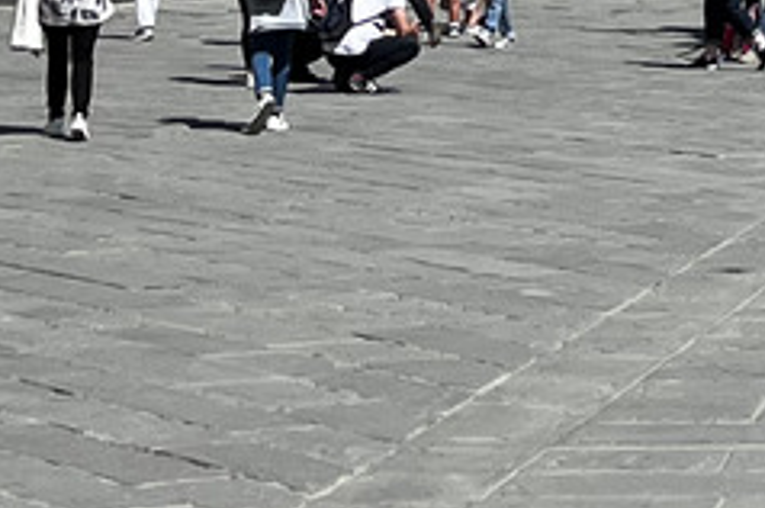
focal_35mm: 182
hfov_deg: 11.1
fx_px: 3862
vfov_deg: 7.0
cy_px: -752
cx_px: 919
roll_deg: -0.4
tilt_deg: +9.3
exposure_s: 1/4444
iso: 50
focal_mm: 5.7
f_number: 1.5
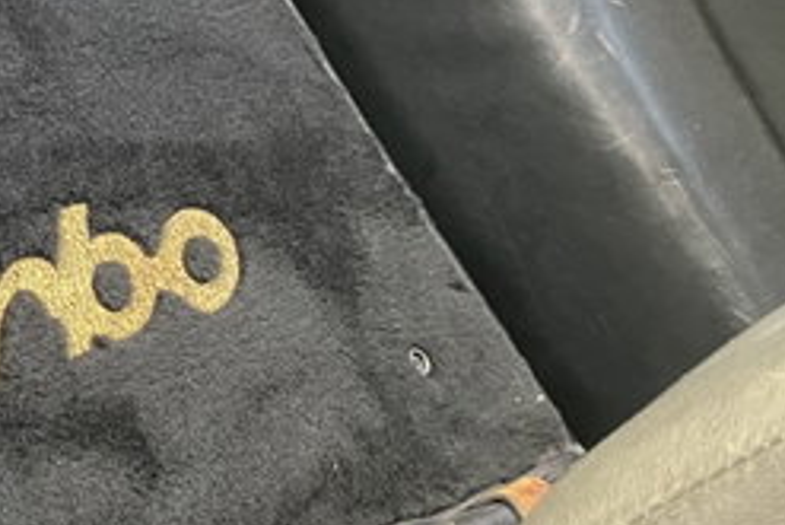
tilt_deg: -42.6
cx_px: -156
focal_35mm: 84
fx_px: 1833
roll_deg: -41.7
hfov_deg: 22.3
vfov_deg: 14.9
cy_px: -296
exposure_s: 1/60
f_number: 1.6
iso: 200
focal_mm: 4.2
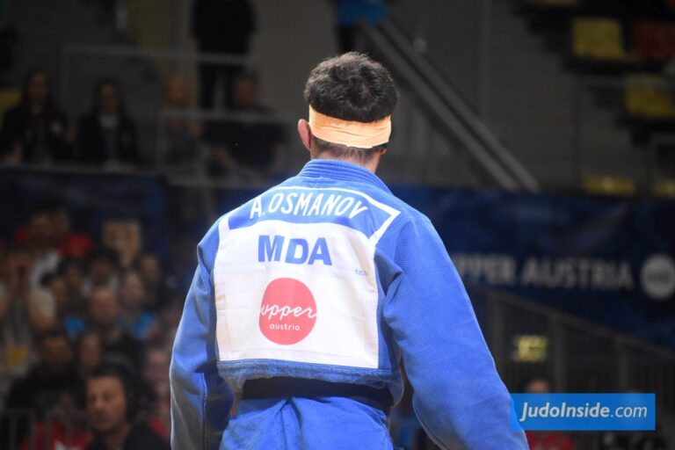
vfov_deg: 4.6
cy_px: 225
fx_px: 5625
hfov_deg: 6.9
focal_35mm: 300
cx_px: 338
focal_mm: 200
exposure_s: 1/800
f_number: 5.6
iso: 3200
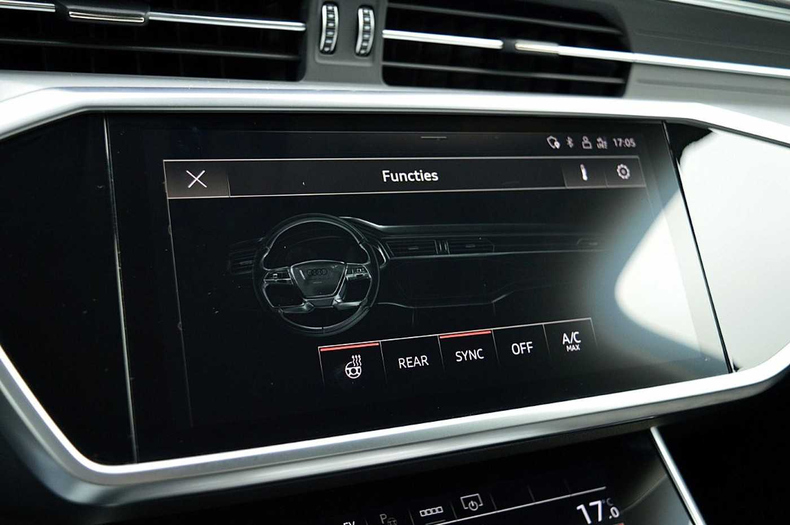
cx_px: 395
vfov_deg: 34.1
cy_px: 262
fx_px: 855
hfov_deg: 49.6
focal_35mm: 39
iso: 800
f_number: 4
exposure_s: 1/60
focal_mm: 26
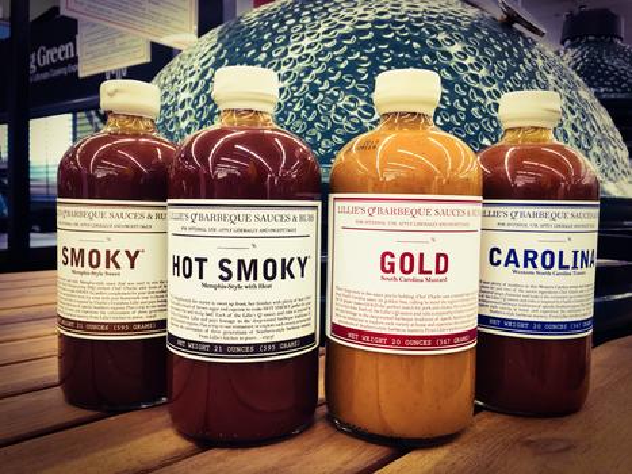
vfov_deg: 48.2
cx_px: 316
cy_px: 237
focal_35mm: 29
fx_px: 529
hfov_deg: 61.7
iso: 32
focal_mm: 4.15
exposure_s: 1/30
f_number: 2.2
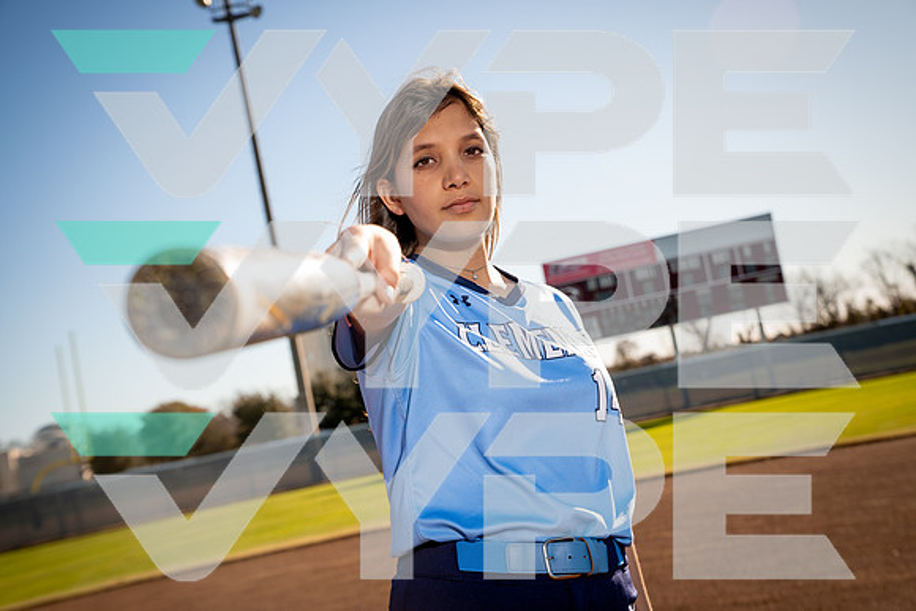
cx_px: 458
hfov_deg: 36.9
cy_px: 306
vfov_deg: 25.1
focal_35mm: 54
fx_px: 1374
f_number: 5.6
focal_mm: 54
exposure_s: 1/250
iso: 100
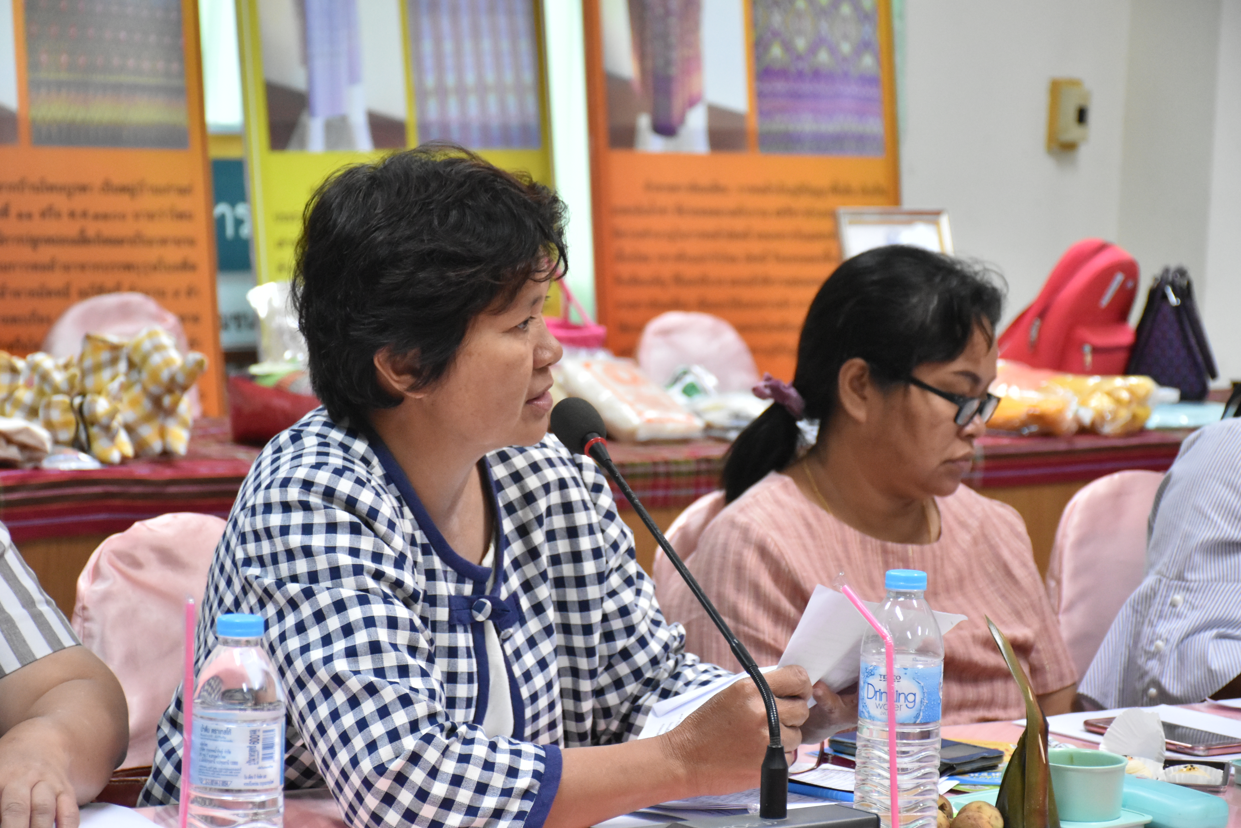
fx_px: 3619
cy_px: 414
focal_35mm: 105
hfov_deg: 19.5
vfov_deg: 13.0
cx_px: 620
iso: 2500
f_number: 5
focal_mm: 70
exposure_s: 1/125
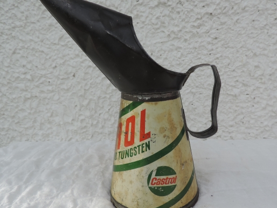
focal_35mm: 28
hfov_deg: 63.4
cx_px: 142
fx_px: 224
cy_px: 109
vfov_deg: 49.8
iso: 80
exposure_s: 1/640
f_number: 3
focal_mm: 4.3
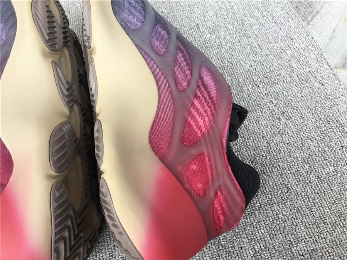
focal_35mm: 31
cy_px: 130
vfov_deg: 45.4
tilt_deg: -58.0
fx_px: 311
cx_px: 174
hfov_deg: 58.4
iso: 32
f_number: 2.4
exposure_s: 1/100
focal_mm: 3.3
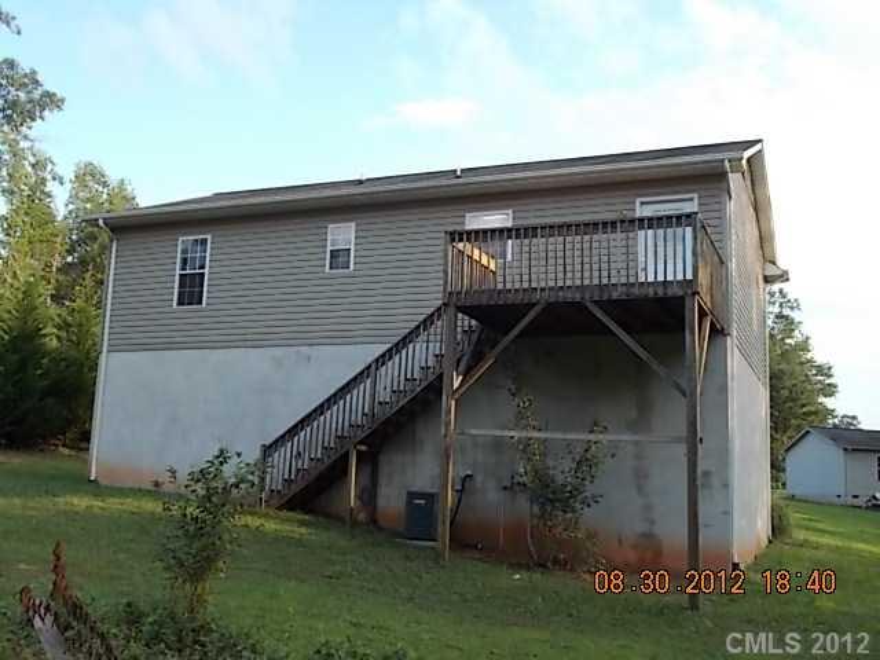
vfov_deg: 36.8
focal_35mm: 39
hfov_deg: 47.9
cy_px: 330
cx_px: 440
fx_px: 991
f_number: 3.9
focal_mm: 6.9
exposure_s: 1/100
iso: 80
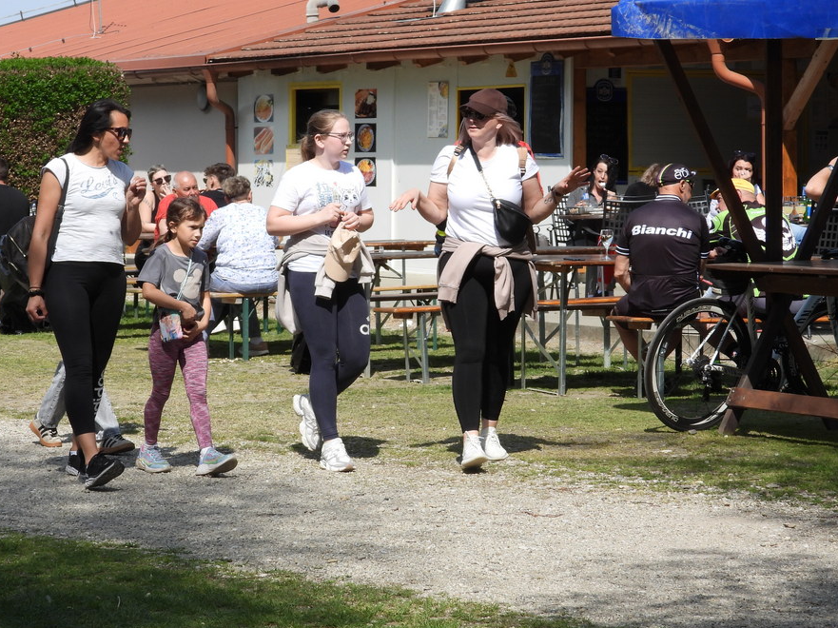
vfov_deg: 11.9
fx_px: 3001
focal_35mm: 124
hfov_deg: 15.9
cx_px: 332
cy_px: 276
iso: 100
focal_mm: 16.3
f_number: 3.5
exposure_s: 1/1000
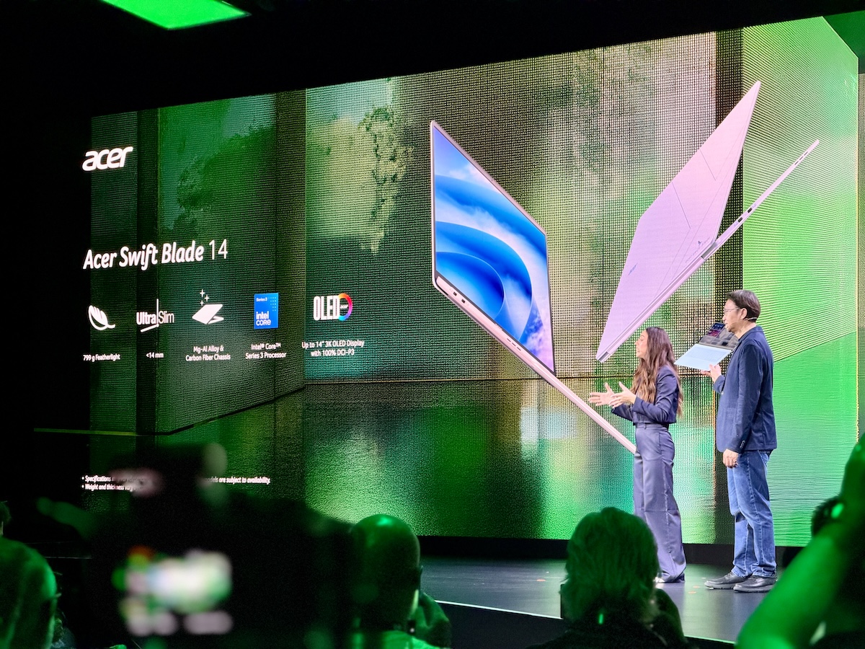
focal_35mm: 100
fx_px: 2499
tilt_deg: +3.2
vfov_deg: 14.8
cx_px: 432
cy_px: 324
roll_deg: -0.5
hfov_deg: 19.6
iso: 320
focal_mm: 16.89
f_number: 2.8
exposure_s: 1/120
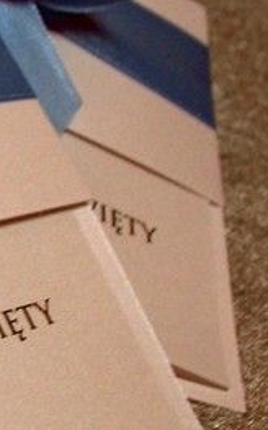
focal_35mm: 116
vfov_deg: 17.9
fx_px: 1358
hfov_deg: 10.0
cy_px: 316
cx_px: -355
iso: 125
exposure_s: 1/60
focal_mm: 7.54
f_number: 2.8
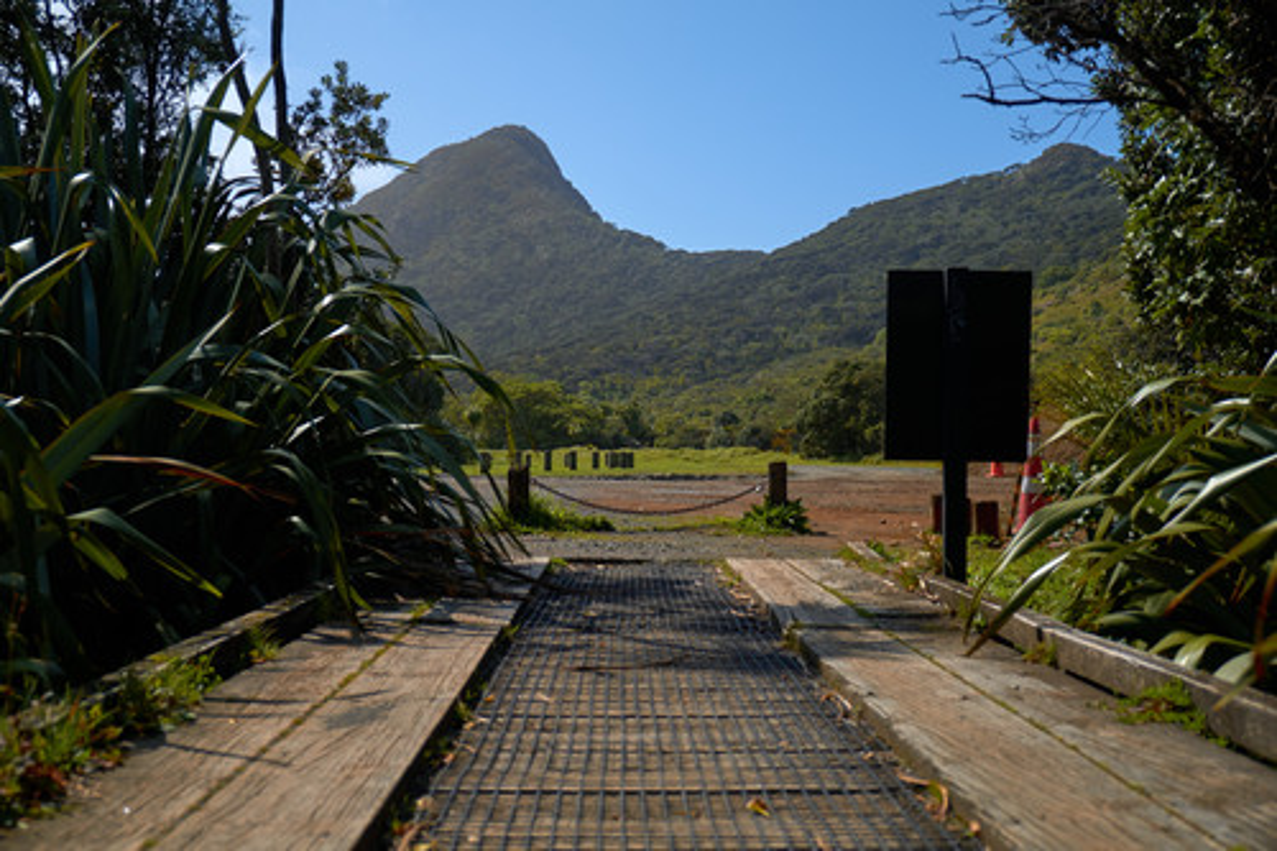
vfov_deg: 31.2
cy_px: 426
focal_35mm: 43
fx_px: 1525
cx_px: 638
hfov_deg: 45.4
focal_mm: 28.9
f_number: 3.2
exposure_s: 1/2900
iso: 160
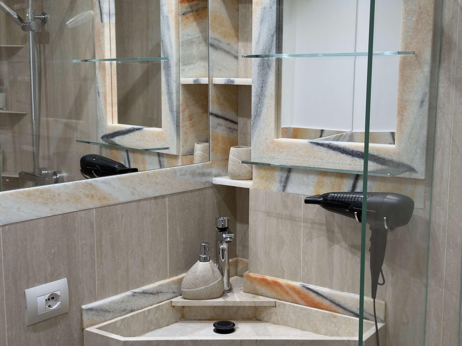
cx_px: 231
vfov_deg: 30.3
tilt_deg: -8.5
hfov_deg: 39.7
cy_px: 173
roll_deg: +0.6
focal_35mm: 48
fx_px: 641
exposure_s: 1/50
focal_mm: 6.76
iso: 64
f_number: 1.78
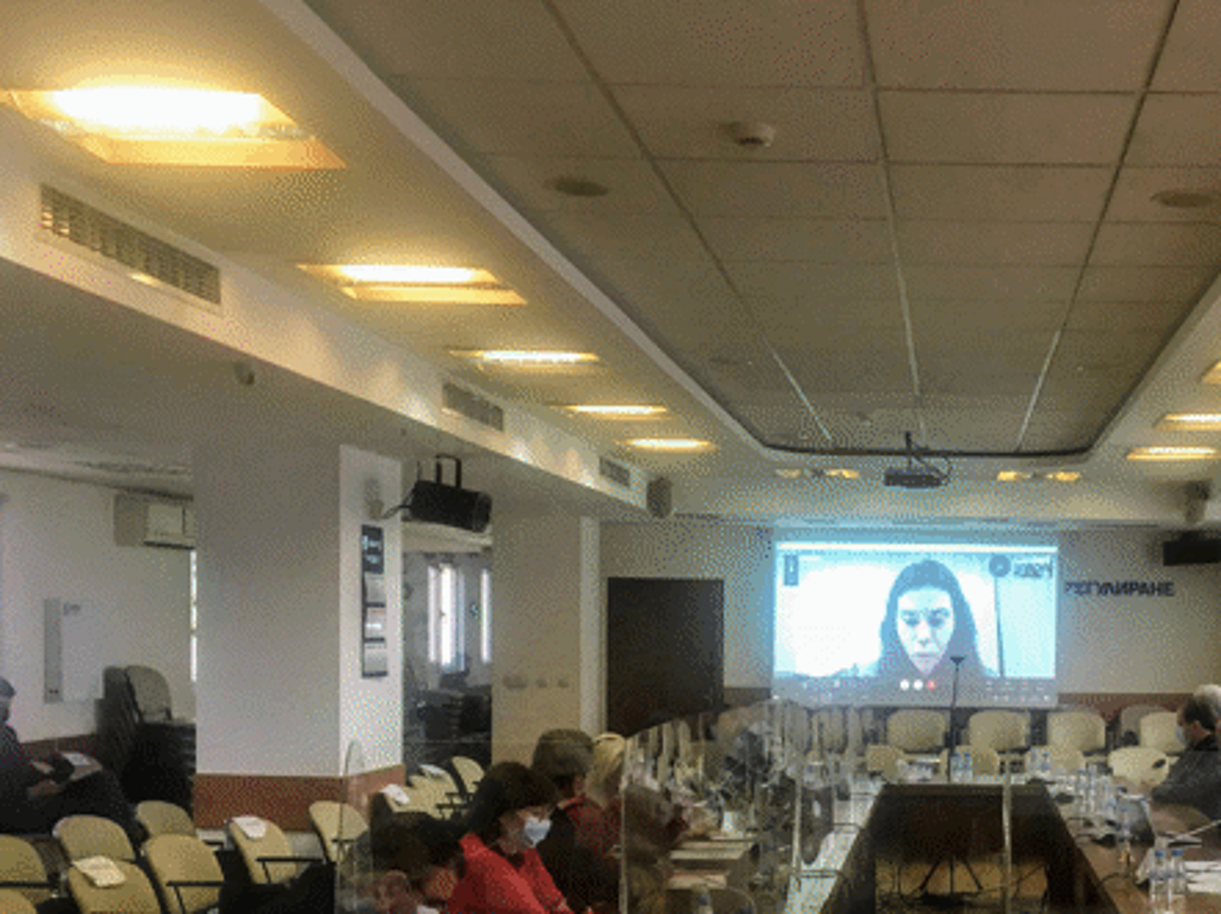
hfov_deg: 38.2
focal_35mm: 48
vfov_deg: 29.7
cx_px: 977
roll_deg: -0.7
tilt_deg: -1.7
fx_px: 1692
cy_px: 699
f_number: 2.2
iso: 80
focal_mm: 4.15
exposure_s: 1/33
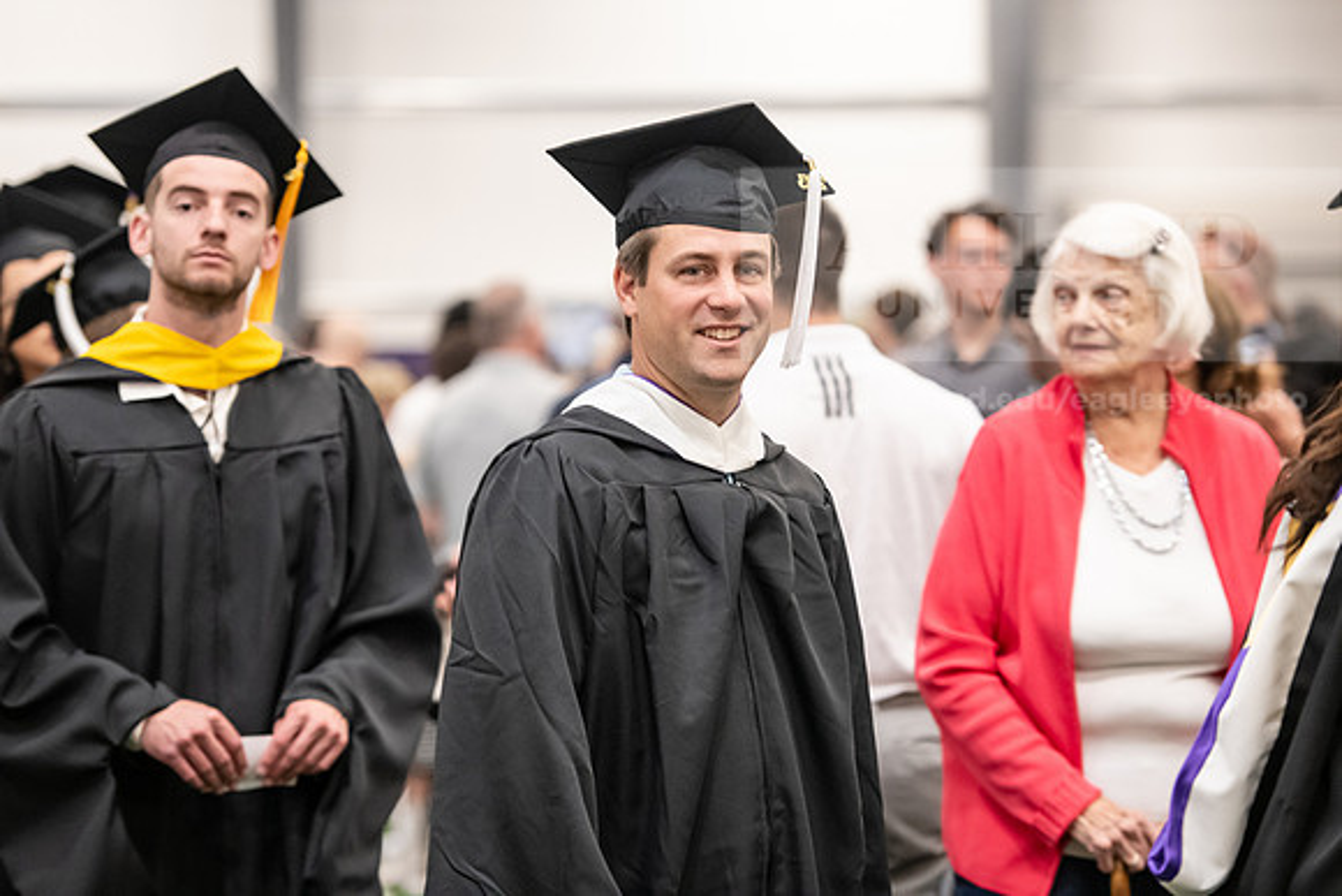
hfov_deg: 16.4
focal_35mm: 125
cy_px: 448
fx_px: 4661
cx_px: 671
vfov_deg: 11.0
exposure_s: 1/200
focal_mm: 125
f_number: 3.2
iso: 3200
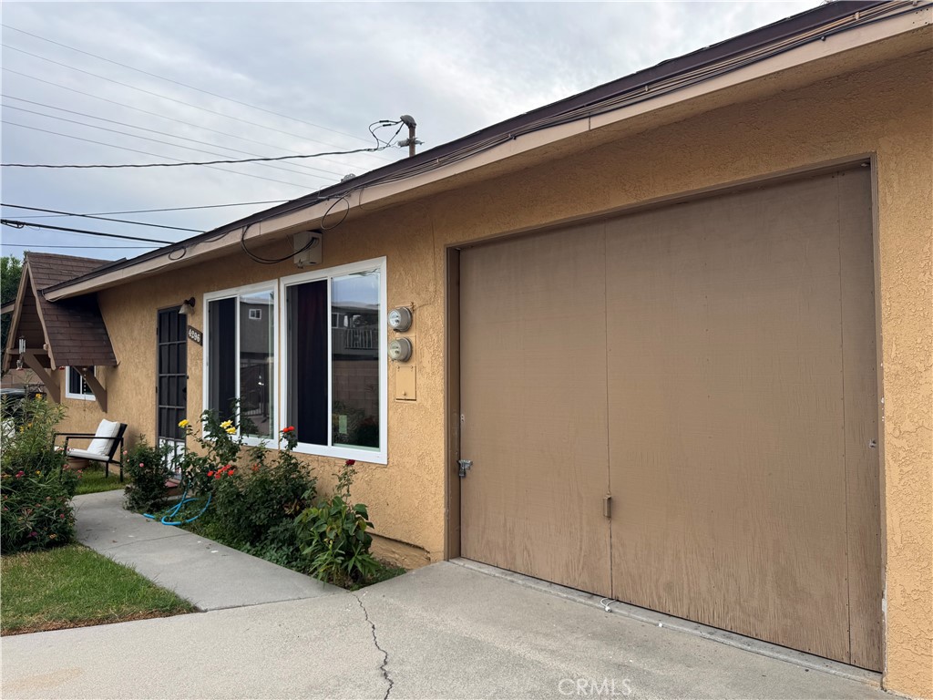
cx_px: 466
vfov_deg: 56.8
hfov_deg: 71.6
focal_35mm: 24
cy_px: 350
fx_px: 647
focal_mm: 6.76
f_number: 1.78
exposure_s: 1/562
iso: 80
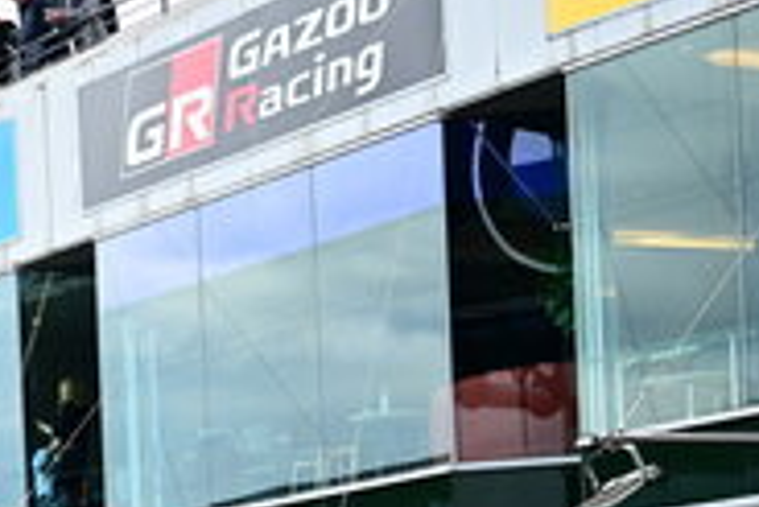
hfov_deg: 13.1
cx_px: -165
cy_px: 901
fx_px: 3207
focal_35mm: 152
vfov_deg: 8.7
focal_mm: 35
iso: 64
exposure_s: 1/500
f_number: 2.8
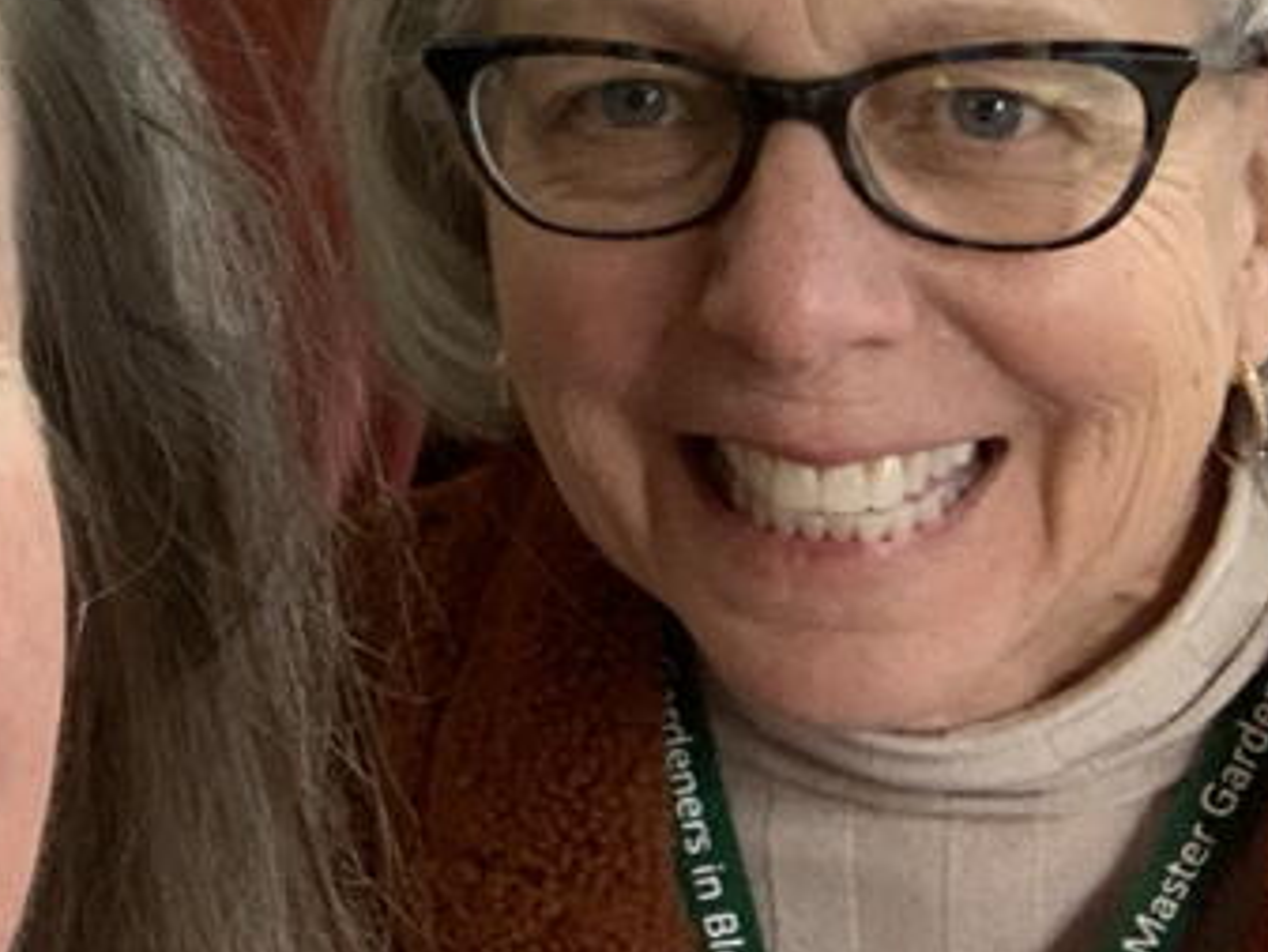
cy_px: -365
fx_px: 3481
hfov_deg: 19.0
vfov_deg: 14.7
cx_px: -406
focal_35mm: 95
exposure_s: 1/60
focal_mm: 2.87
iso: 250
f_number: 2.2
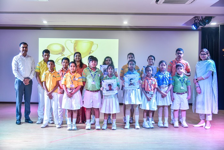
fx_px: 249
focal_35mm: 40
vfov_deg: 33.4
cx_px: 112
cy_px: 75
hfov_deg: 48.4
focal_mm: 40
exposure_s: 1/125
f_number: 4
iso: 2000
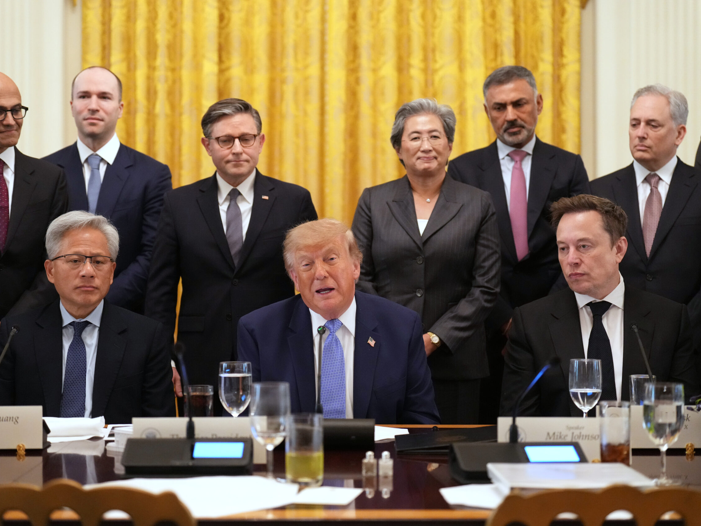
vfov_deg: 19.4
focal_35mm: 76
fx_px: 1539
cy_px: 264
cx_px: 318
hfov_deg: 25.6
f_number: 2.8
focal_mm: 70
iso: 5000
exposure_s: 1/125
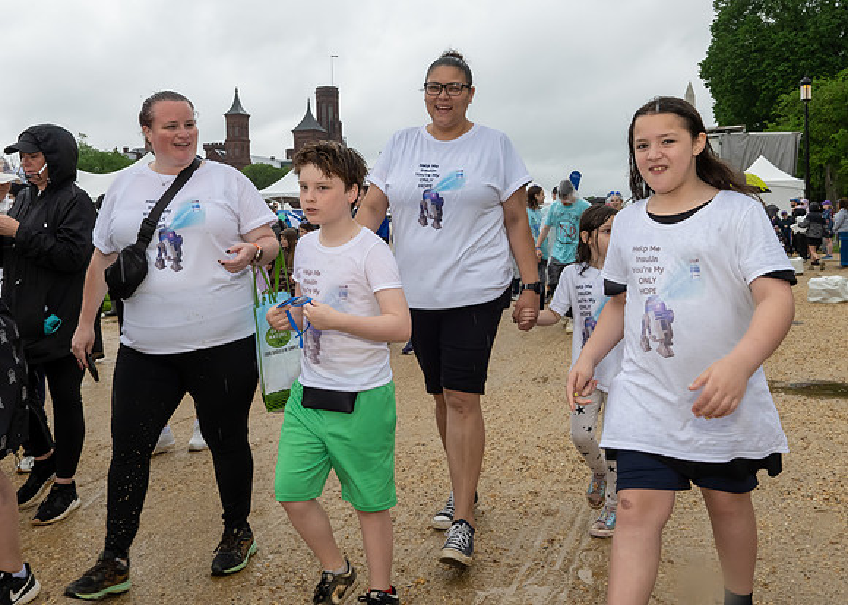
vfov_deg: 40.2
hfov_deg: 54.5
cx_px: 407
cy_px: 239
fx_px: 824
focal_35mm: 34
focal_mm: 18
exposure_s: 1/250
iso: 560
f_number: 10
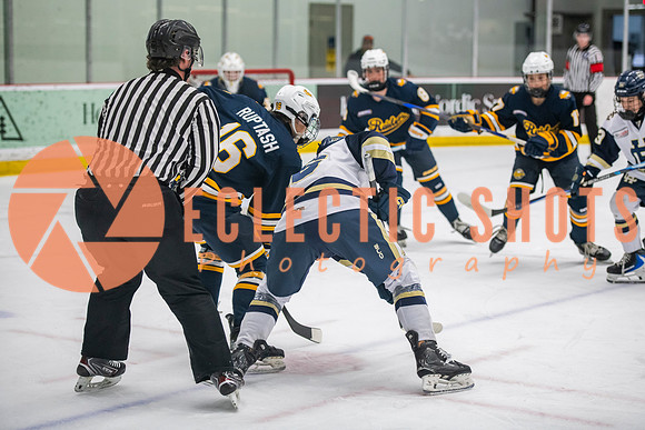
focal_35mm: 96
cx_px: 335
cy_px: 207
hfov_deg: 21.3
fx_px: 1713
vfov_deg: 14.3
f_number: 3.2
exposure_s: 1/640
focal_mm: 92
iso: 2000
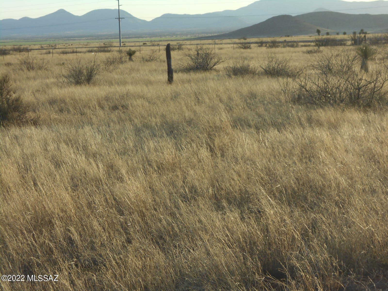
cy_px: 146
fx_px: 1255
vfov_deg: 13.2
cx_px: 194
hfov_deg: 17.6
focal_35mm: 112
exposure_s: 1/160
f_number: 6
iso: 80
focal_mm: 20.1
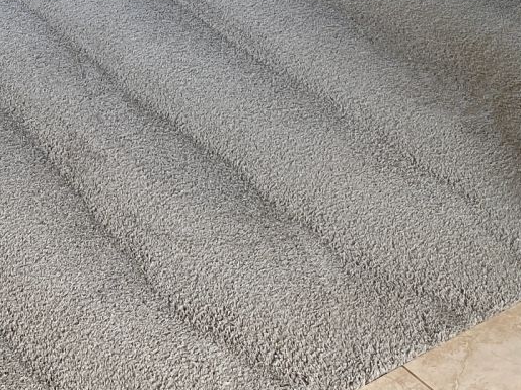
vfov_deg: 17.2
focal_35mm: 81
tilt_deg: -20.6
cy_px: -104
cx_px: 193
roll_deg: -0.8
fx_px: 1219
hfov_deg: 24.1
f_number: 1.8
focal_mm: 4.25
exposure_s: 1/198
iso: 32
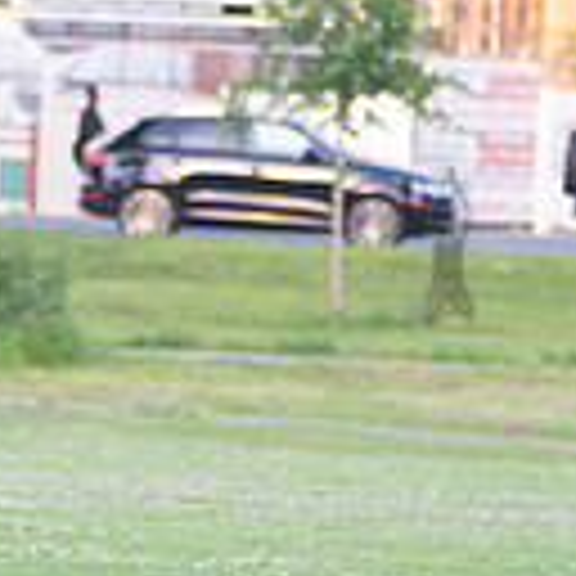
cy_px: 461
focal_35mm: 461
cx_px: -135
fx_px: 8679
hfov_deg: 3.8
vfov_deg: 3.8
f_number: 2.8
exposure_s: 1/800
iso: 1600
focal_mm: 120
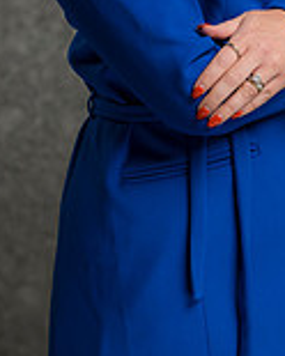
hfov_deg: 6.7
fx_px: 2446
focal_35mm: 232
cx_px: 257
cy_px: -76
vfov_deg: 8.2
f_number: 5
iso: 125
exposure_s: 1/200
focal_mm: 85
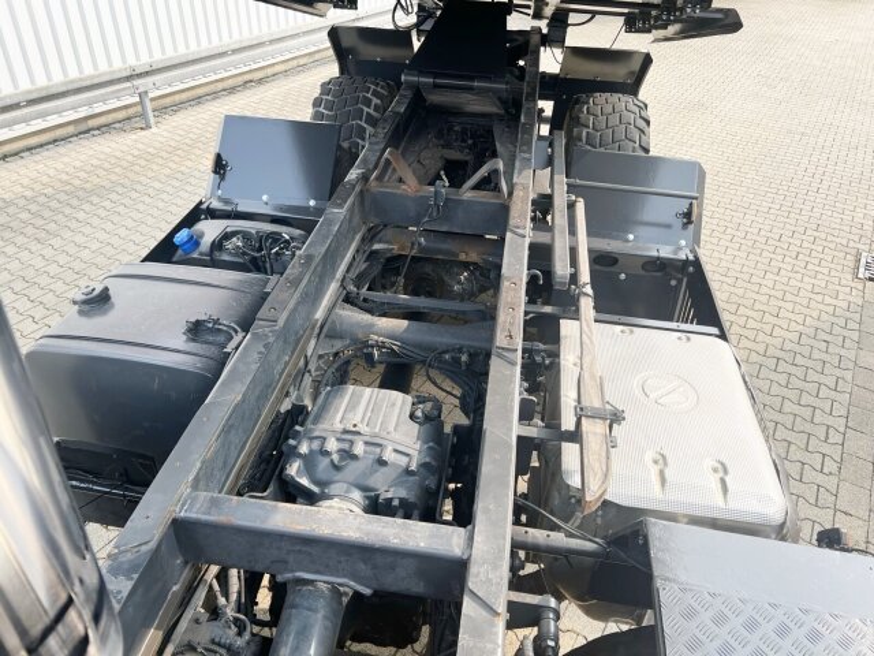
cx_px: 437
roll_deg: -1.8
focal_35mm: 26
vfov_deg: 53.1
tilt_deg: -34.6
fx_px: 656
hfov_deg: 67.3
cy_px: 328
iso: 50
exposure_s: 1/873
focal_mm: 5.7
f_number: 1.5
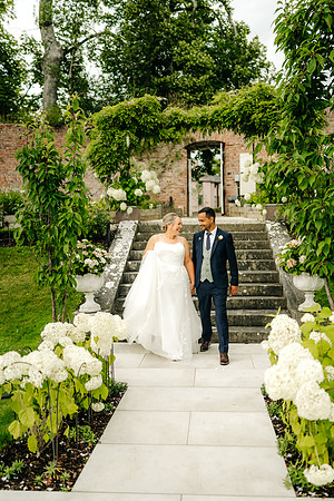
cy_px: 250
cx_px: 167
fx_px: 487
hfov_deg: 37.9
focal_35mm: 35
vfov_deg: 54.4
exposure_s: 1/3200
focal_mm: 35
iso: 100
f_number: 1.4
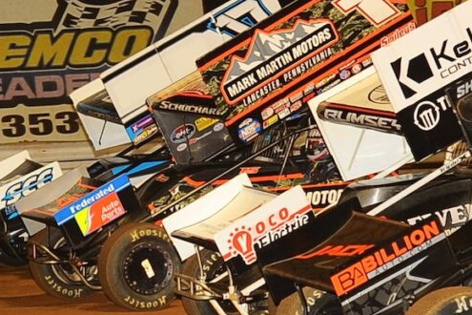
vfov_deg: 11.4
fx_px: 1573
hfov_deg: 16.8
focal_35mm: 120
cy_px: 110
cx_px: 451
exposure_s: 1/250
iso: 800
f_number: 4
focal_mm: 58
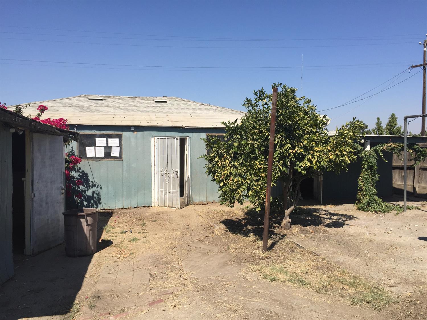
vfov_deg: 48.2
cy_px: 160
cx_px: 214
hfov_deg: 61.7
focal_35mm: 29
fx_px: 358
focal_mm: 4.15
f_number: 2.2
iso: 32
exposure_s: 1/2326
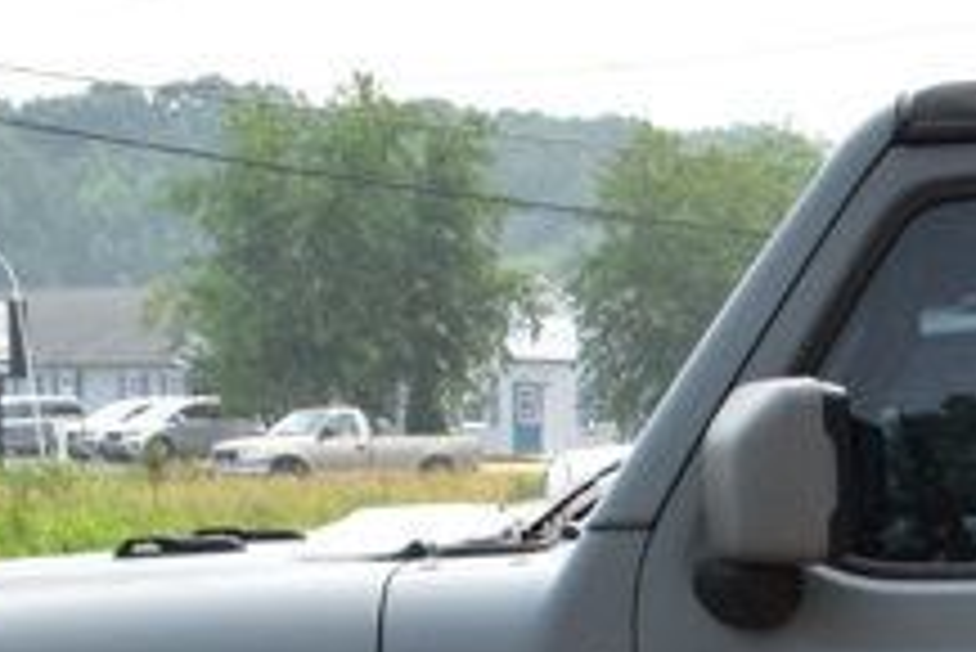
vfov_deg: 8.8
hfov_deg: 13.2
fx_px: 4025
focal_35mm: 148
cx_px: 1372
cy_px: 1300
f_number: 11
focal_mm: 21
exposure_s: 1/400
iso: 400
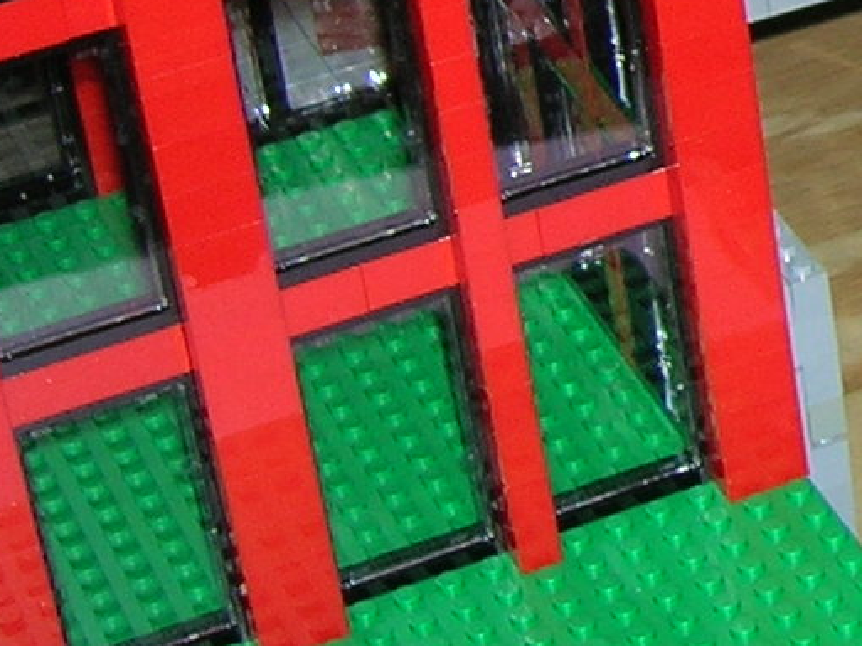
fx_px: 4283
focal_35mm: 172
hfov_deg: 10.7
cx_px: 1591
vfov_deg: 8.5
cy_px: -99
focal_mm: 5.7
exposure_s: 1/60.1
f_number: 2.9
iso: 50
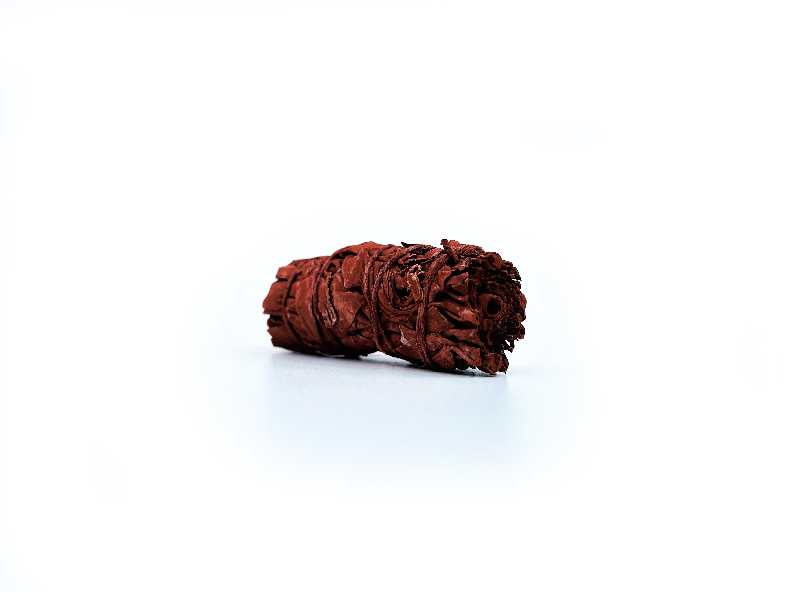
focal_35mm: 26
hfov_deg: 67.3
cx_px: 395
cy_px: 296
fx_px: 593
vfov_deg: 53.1
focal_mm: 5.1
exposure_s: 1/1439
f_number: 1.6
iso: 32
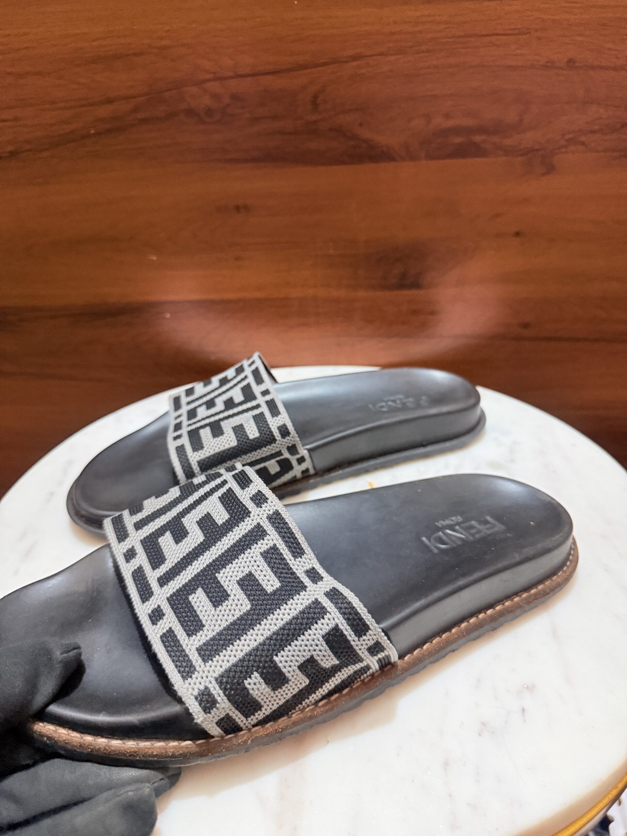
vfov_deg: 71.6
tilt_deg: -29.1
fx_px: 580
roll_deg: +2.2
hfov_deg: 56.8
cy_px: 418
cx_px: 314
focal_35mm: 24
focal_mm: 6.76
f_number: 1.78
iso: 400
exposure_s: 1/50
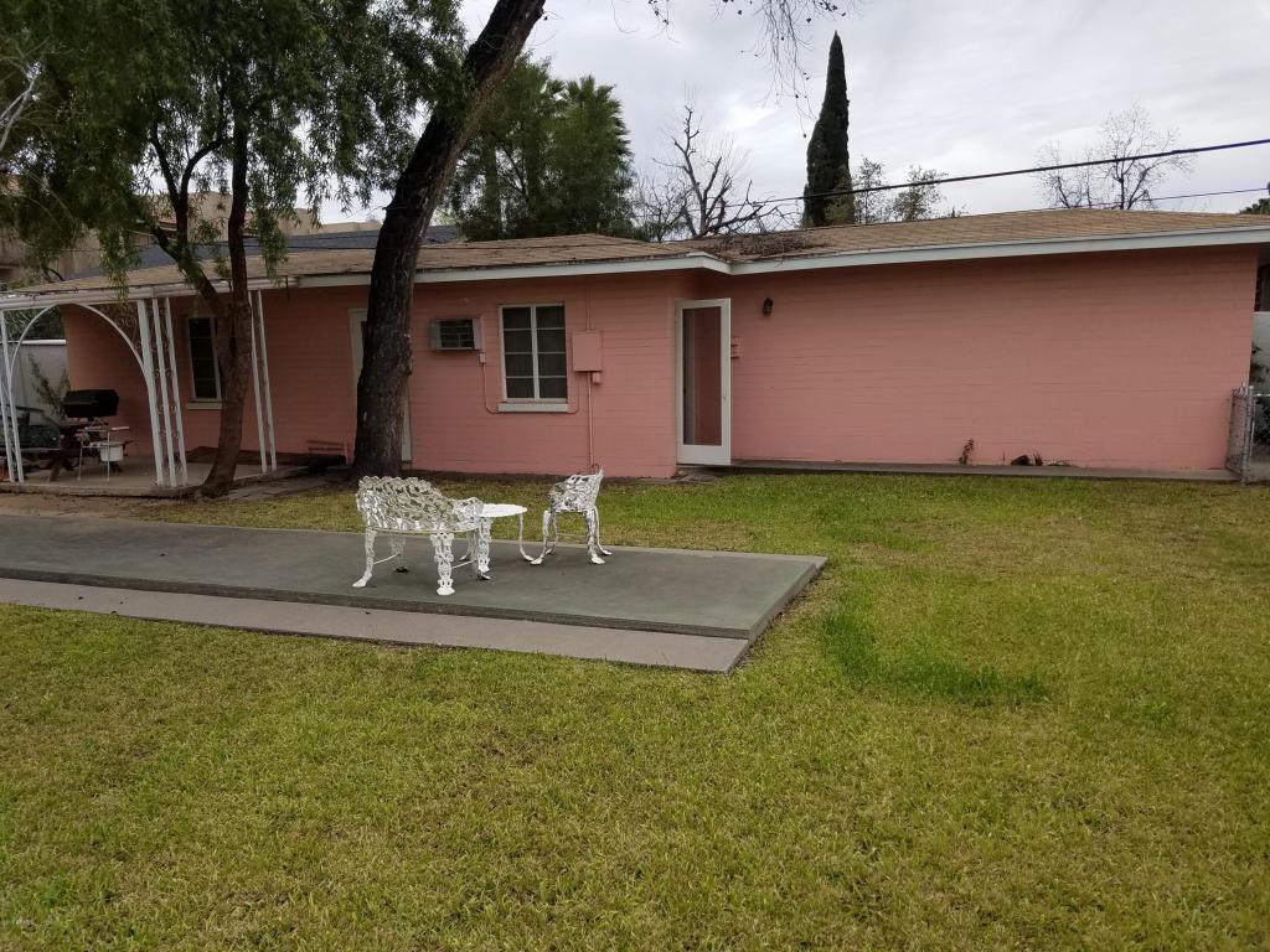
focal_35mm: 26
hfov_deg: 67.3
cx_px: 635
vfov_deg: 53.1
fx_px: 954
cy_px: 476
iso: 50
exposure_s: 1/2136
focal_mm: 4.2
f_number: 1.7
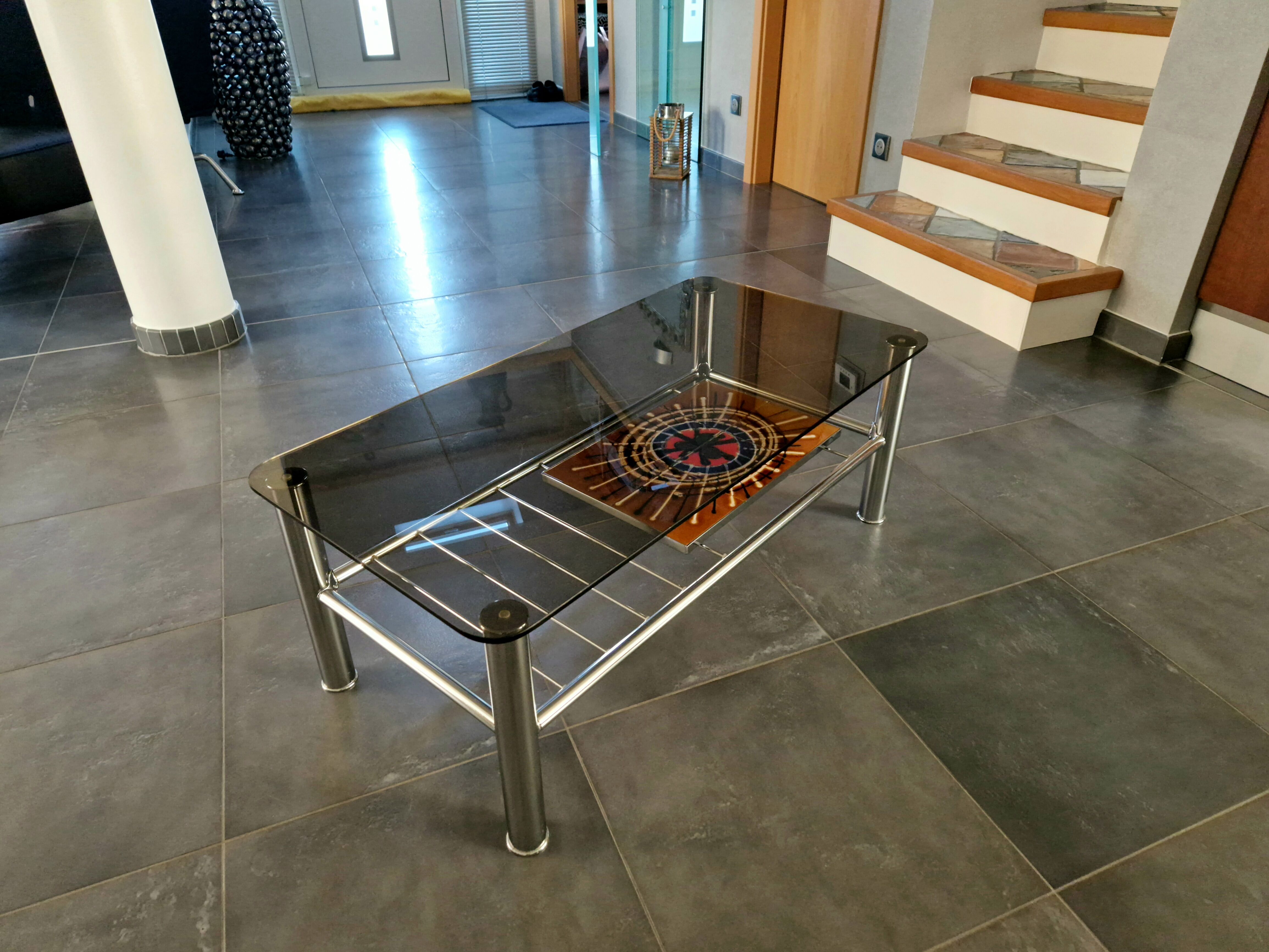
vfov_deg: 58.9
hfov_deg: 73.9
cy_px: 476
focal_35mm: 23
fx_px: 843
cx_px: 634
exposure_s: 1/50
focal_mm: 5.4
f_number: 1.8
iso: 400
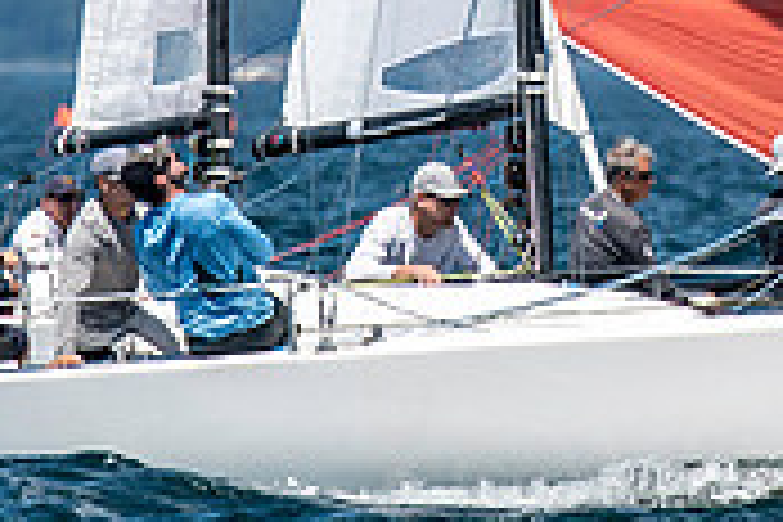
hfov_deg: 1.3
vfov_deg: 0.8
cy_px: -154
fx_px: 35363
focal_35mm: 1626
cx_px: 542
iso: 320
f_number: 5.6
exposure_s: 1/2500
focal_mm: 300
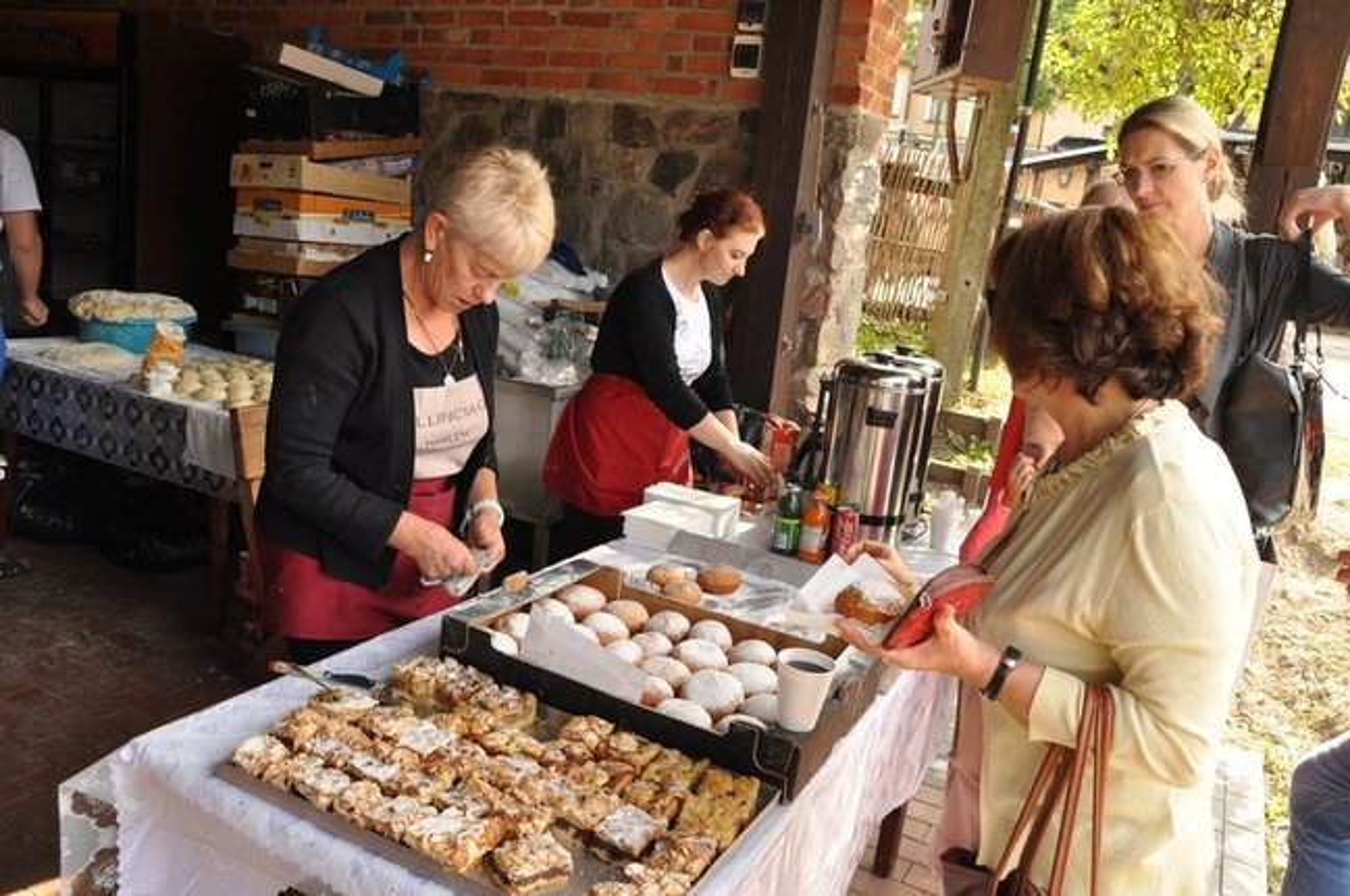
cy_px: 448
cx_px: 675
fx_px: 1011
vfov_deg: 47.8
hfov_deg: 67.4
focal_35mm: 27
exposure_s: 1/160
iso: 400
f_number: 6.3
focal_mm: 18
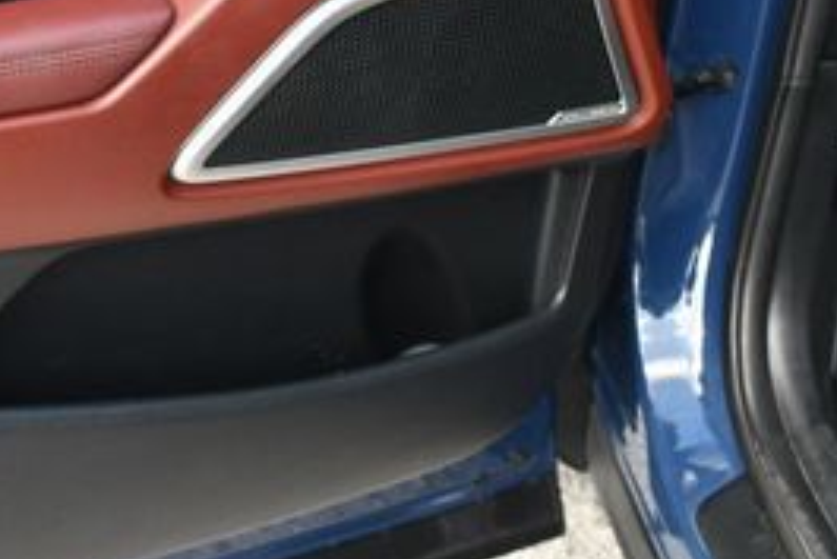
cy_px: 95
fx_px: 2024
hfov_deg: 22.5
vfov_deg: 15.6
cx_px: 16
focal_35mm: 87
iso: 400
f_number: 4
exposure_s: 1/250
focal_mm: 18
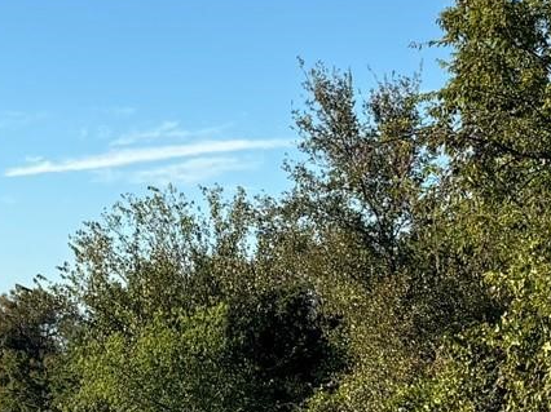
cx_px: -98
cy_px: 192
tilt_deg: +4.7
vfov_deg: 11.8
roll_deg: -0.2
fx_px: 1989
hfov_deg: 15.3
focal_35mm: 125
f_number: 1.6
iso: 50
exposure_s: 1/2710
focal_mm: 5.96
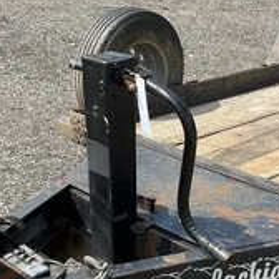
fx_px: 556
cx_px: 169
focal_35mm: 61
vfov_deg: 27.7
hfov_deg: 28.1
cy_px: 213
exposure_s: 1/1221
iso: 25
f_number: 1.8
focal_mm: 3
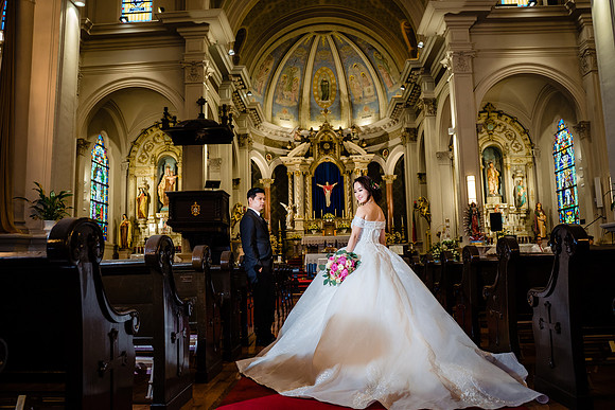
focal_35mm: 28
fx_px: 478
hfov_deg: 65.5
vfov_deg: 46.4
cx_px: 308
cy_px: 205
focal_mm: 28
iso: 1250
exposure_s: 1/160
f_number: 4
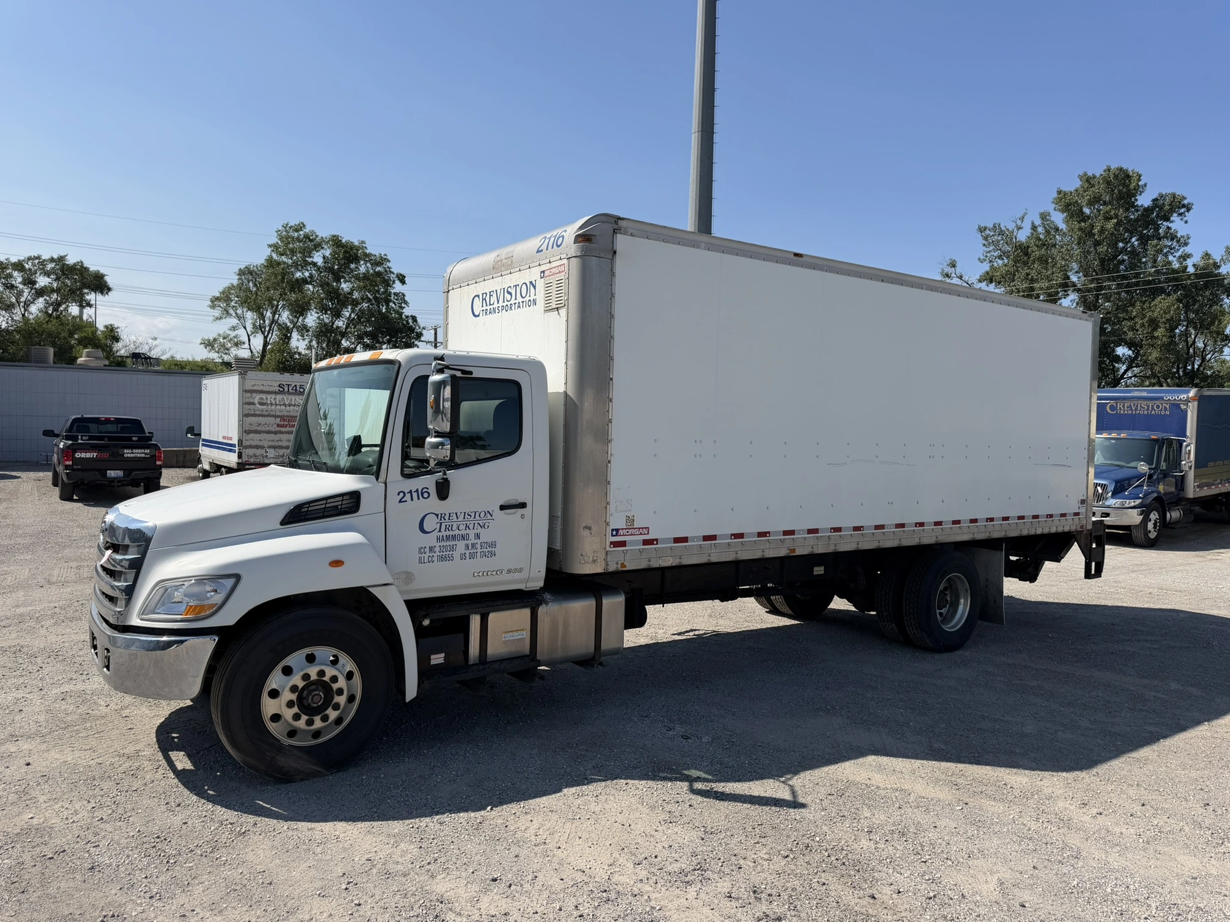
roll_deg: -1.6
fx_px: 853
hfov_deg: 71.6
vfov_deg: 56.8
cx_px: 615
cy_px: 461
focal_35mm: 24
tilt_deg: -3.2
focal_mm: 6.76
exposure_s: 1/5714
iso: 80
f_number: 1.78
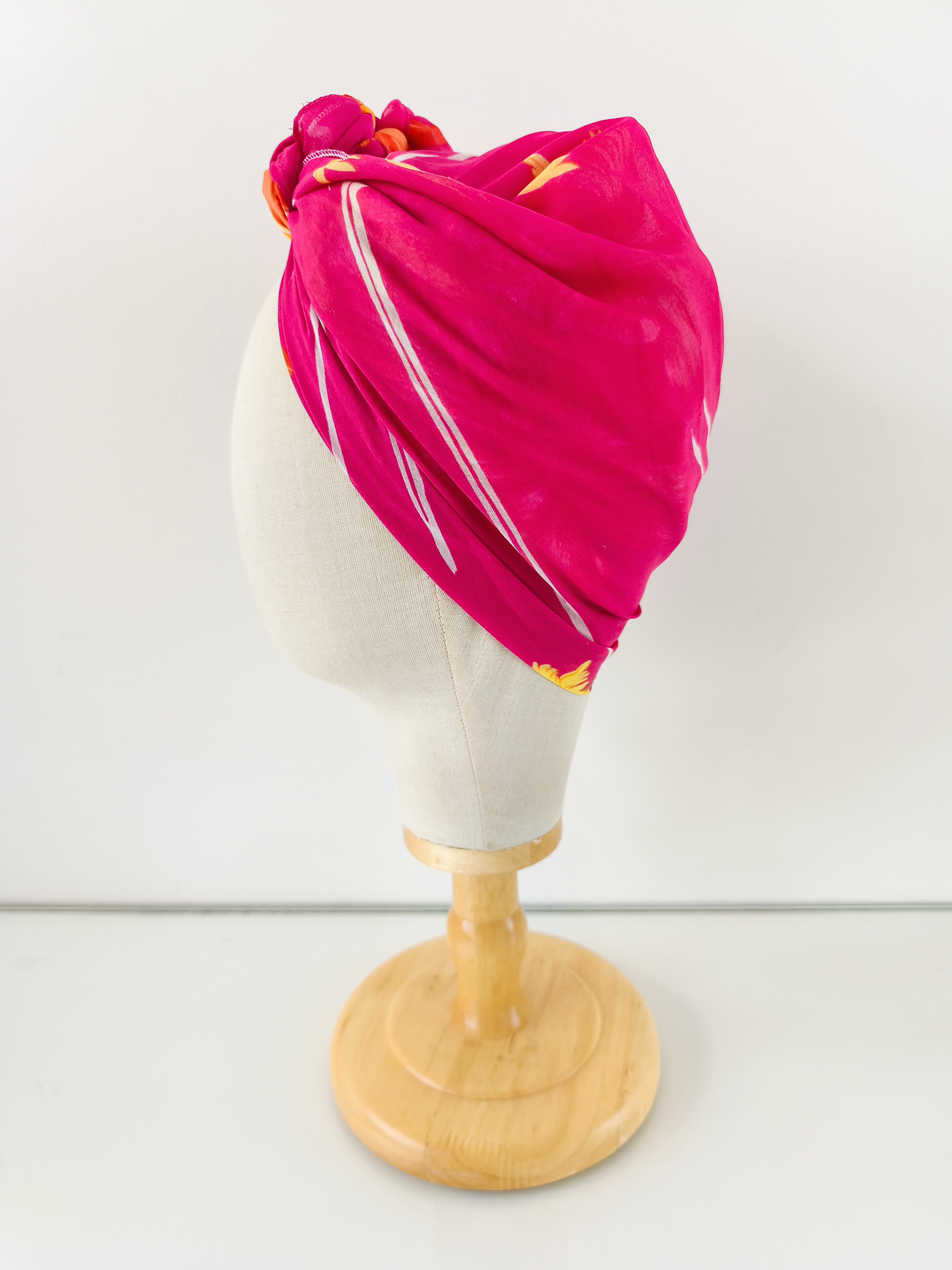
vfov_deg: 73.9
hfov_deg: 58.9
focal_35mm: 23
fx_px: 843
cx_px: 476
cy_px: 635
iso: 50
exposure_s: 1/30
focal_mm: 6.14
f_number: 1.65
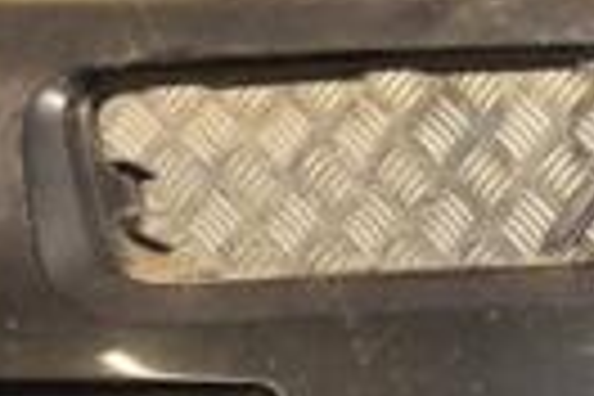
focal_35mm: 191
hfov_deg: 10.3
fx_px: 3151
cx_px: 940
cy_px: 364
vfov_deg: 7.2
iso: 800
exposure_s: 1/125
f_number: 5
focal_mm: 28
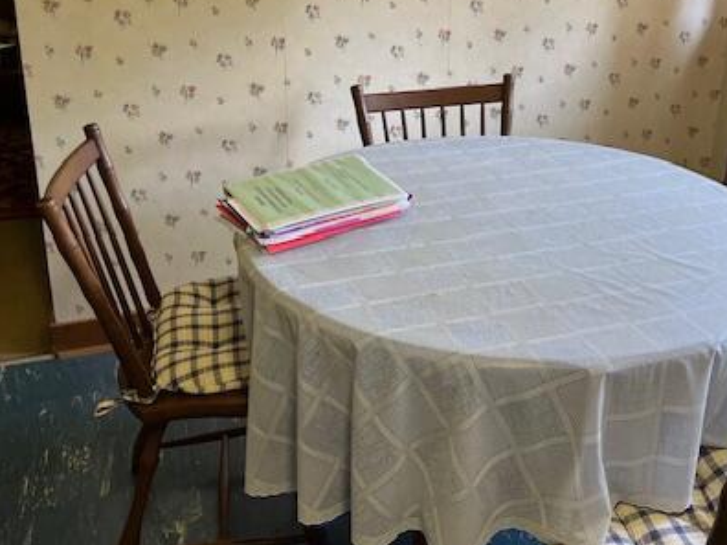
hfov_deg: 44.6
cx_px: 422
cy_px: 163
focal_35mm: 42
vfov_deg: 33.9
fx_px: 882
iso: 80
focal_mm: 5.7
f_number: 1.5
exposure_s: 1/60
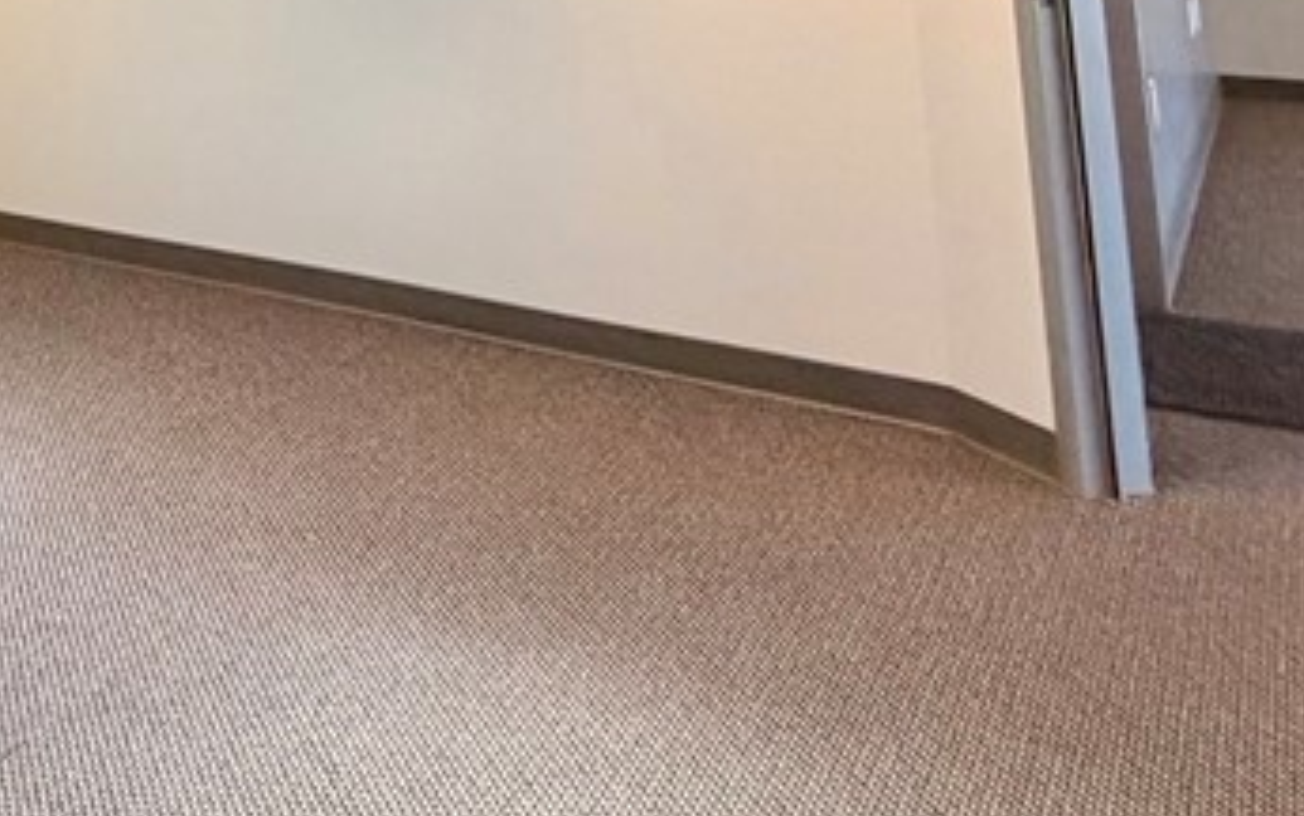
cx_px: -310
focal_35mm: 44
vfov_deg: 24.7
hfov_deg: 34.7
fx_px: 1564
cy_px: -298
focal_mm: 2.22
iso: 250
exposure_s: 1/100
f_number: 2.2
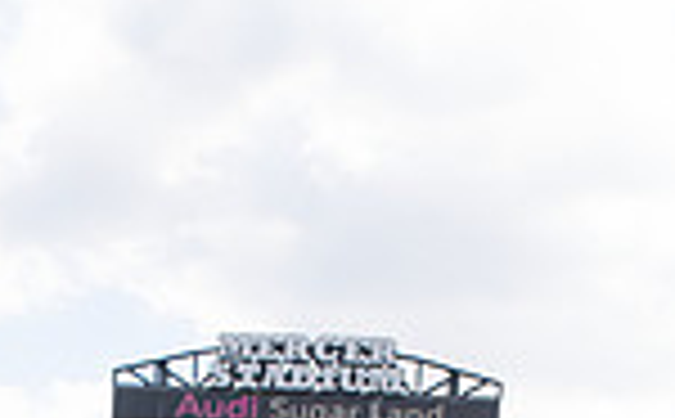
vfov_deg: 11.6
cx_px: 158
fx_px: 1689
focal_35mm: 92
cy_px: 1002
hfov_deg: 22.4
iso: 125
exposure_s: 1/320
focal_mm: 30
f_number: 7.1
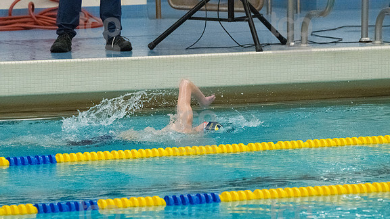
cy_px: 129
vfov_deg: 3.8
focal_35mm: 316
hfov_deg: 6.8
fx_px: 3268
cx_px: 196
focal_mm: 200
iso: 10000
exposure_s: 1/1250
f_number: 5
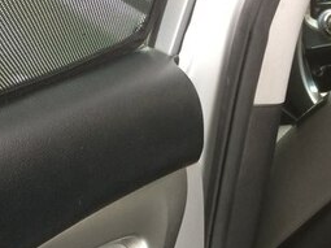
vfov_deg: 18.9
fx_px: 717
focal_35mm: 75
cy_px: 272
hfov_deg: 26.0
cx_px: 138
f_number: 2.2
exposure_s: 1/33
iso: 50
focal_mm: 4.15
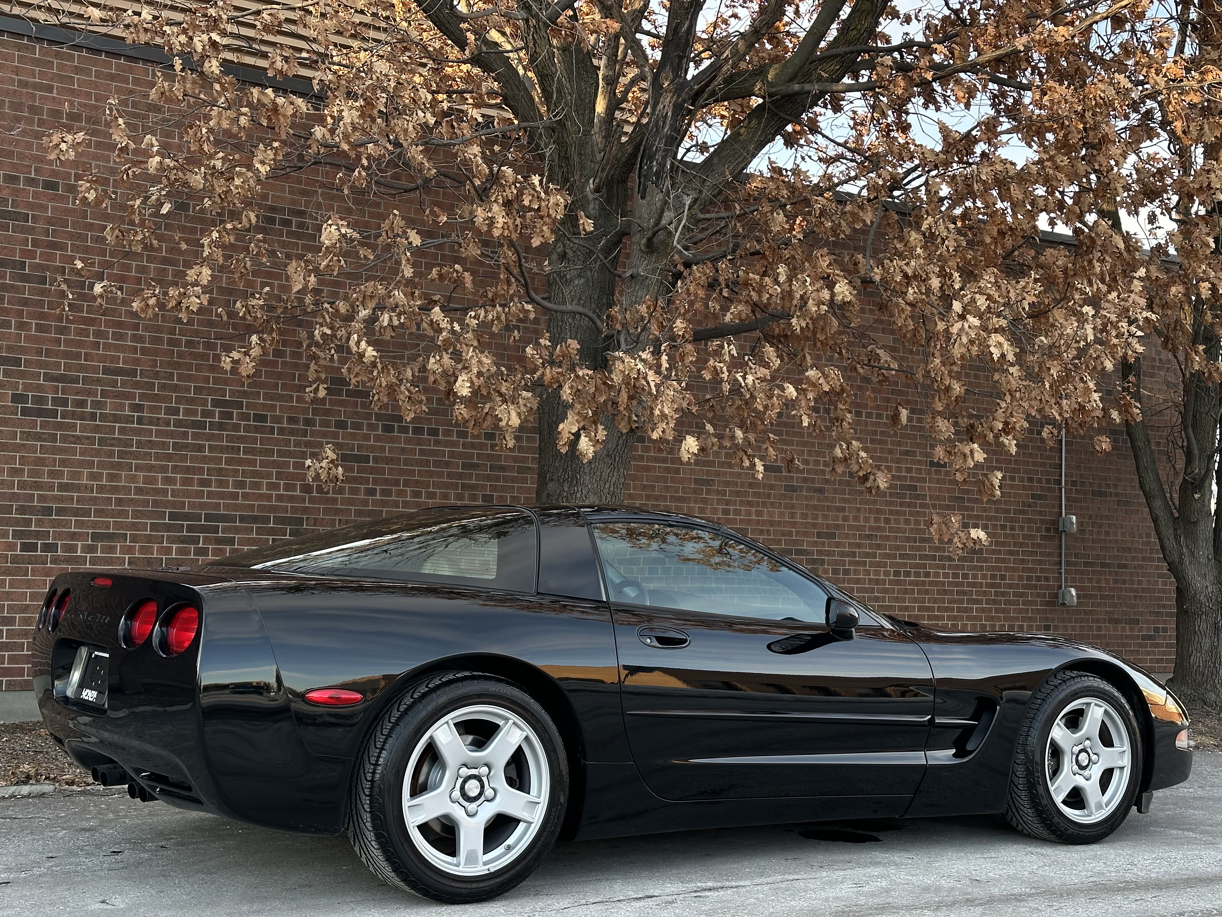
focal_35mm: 48
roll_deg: -1.2
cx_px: 611
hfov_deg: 39.7
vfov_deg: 30.3
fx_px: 1694
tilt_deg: +3.1
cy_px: 458
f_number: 1.78
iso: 64
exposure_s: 1/238
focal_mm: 6.86
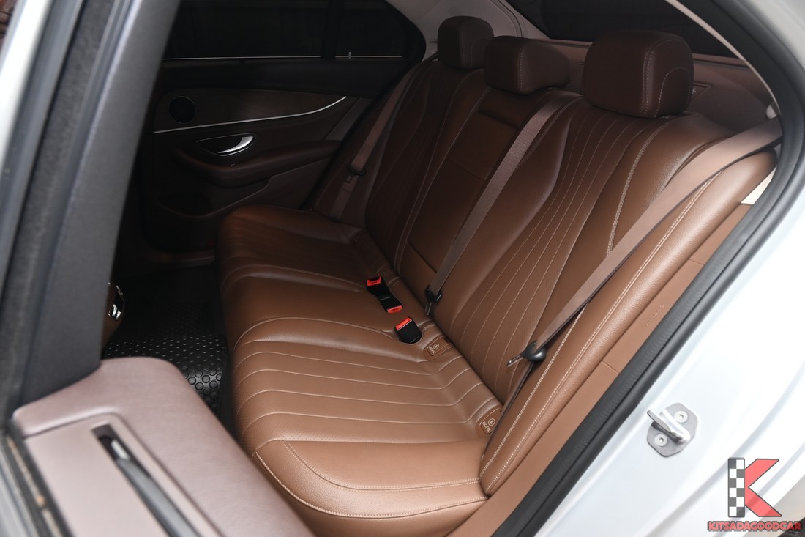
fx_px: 537
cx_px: 402
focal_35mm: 24
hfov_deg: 73.8
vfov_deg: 53.1
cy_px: 268
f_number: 6.7
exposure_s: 1/30
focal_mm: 16
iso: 400
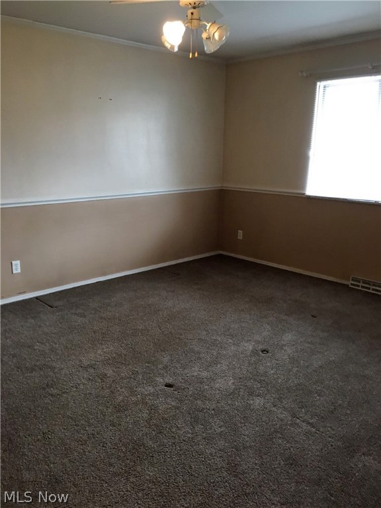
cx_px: 190
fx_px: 426
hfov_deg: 48.2
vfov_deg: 61.7
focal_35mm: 29
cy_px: 254
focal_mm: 4.15
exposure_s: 1/30
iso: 160
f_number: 2.2
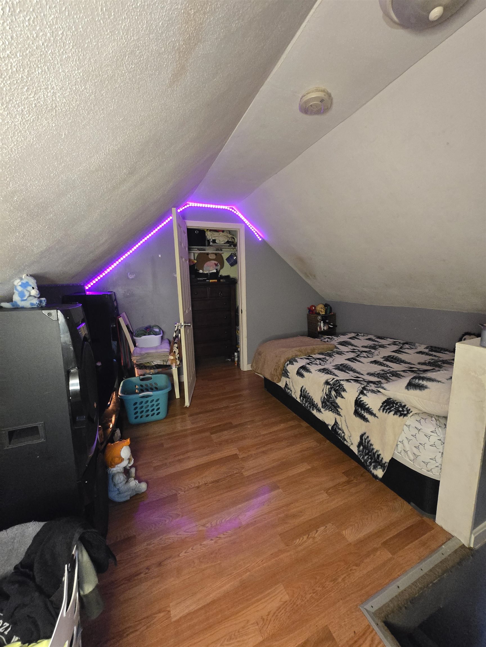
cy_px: 324
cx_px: 243
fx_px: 243
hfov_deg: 89.9
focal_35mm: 13
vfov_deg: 106.2
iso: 1000
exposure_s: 1/60.5
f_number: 2.2
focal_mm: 1.7
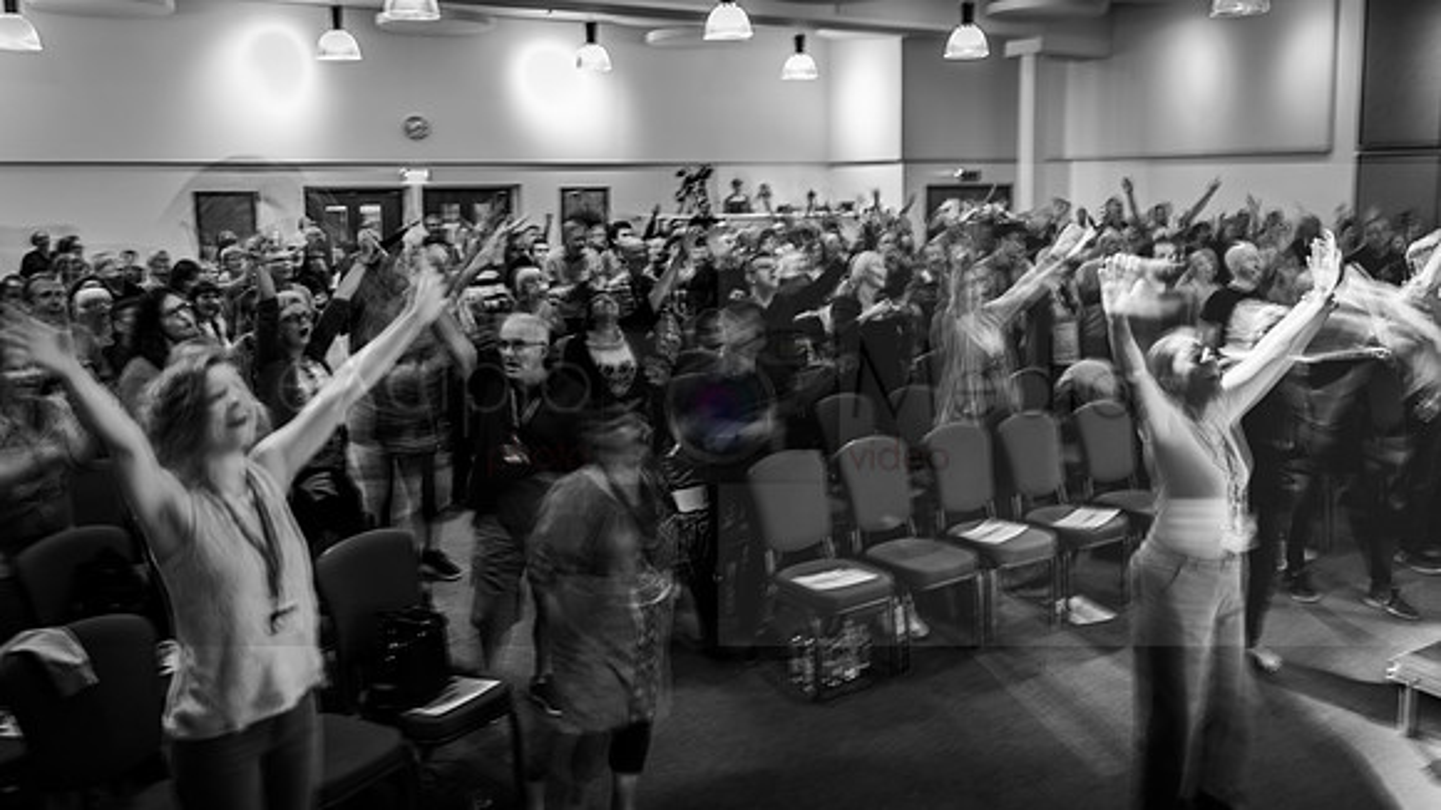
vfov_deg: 38.4
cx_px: 743
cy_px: 314
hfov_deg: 63.8
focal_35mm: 30
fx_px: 1156
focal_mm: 28
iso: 100
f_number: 2
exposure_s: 1/1.25
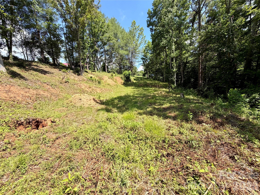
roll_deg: +4.4
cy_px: 98
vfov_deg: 85.7
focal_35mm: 14
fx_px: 105
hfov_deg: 102.1
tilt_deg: -5.8
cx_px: 130
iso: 40
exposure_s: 1/619
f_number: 2.2
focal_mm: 2.22
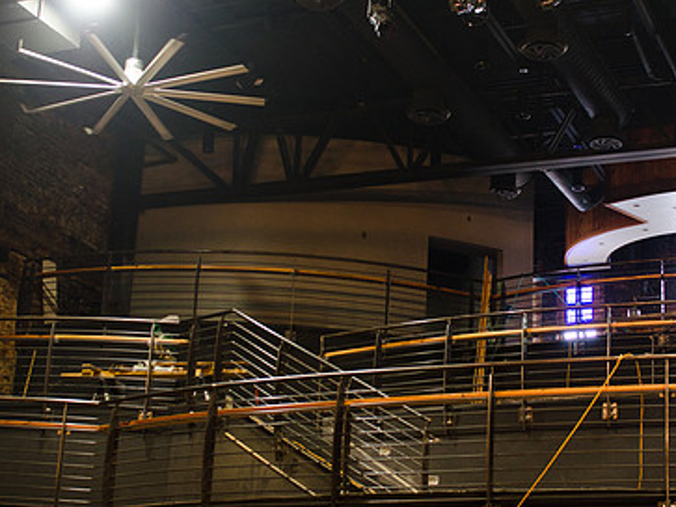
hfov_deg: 28.1
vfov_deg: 21.3
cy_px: 240
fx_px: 1347
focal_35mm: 69
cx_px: 402
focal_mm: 30
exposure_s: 1/160
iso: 500
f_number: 2.8
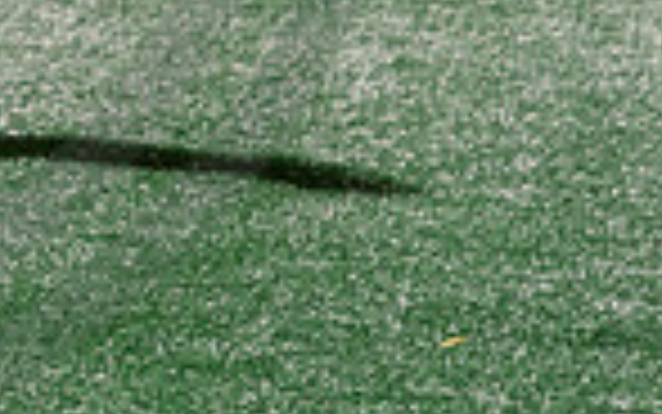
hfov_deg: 7.3
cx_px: -378
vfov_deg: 4.6
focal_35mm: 281
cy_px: -308
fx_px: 5072
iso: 2500
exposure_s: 1/125
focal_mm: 70
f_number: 3.5
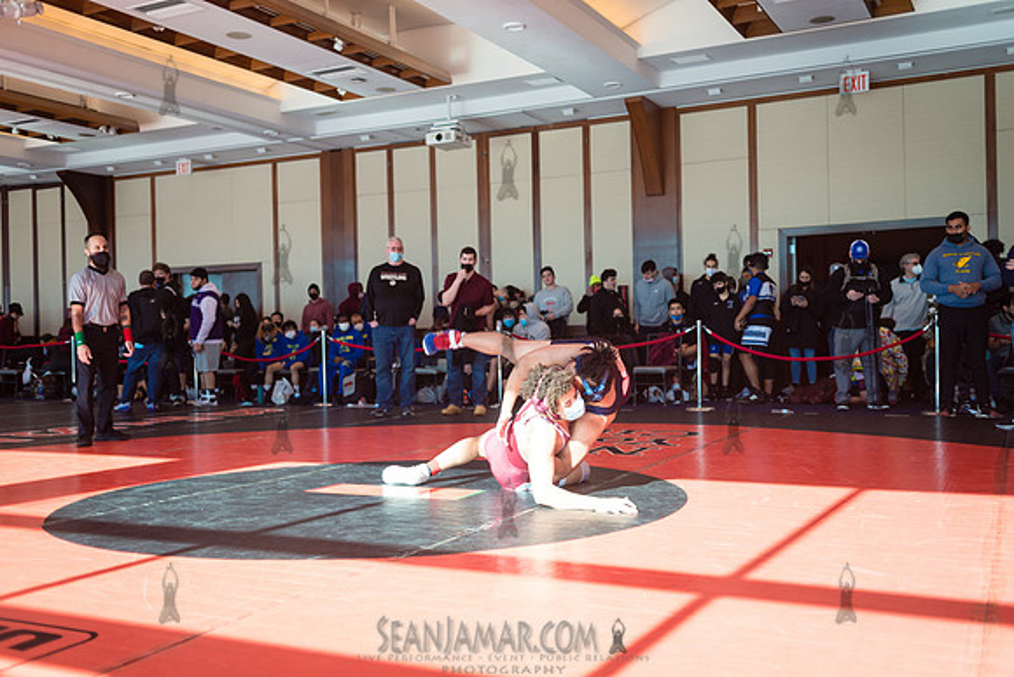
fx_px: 986
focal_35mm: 35
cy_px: 338
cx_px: 507
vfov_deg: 37.9
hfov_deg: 54.4
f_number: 3.2
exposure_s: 1/400
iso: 400
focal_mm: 35
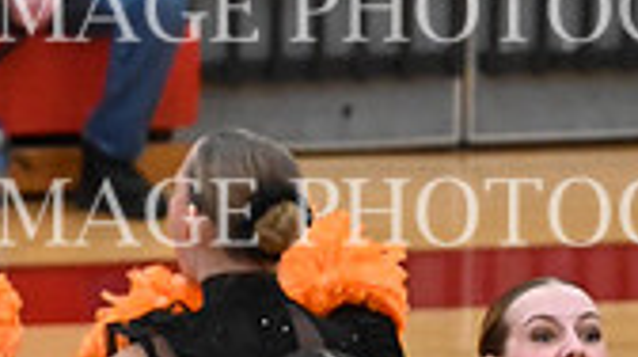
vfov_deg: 1.7
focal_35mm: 707
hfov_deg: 3.1
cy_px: 927
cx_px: 264
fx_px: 11945
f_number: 4
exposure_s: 1/400
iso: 8000
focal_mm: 130
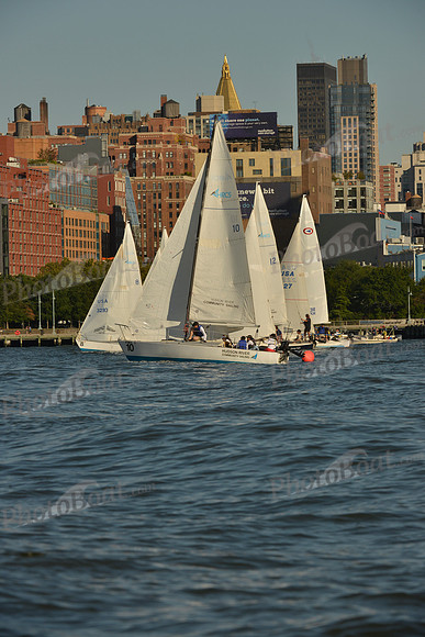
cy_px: 318
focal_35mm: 240
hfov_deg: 5.7
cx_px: 212
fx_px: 4247
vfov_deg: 8.6
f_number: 9
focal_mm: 240
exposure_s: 1/1000
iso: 200
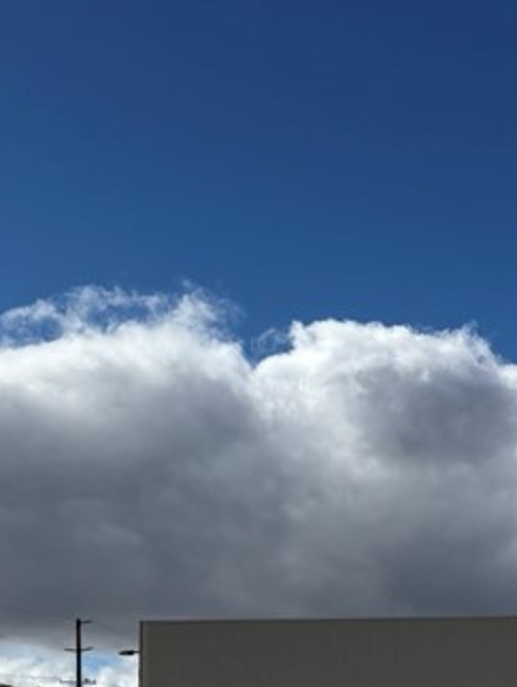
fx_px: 1510
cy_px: 766
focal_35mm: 76
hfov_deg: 18.8
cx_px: 540
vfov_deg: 23.9
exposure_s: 1/9091
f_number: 1.78
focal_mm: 6.76
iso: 80
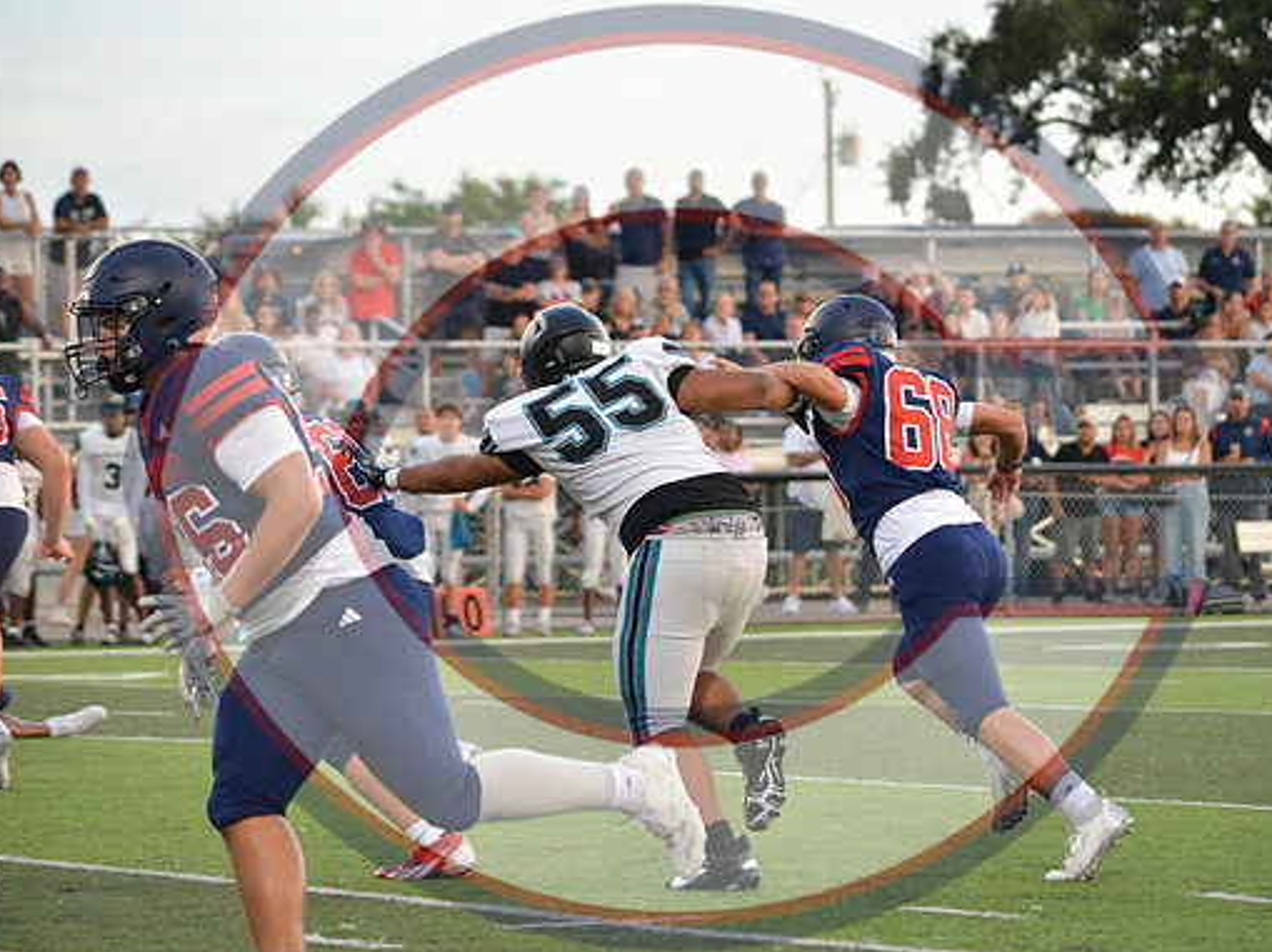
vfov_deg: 6.7
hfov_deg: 8.9
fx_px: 8135
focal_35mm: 222
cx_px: 667
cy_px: 477
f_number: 4.8
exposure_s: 1/500
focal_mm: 135
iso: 2200
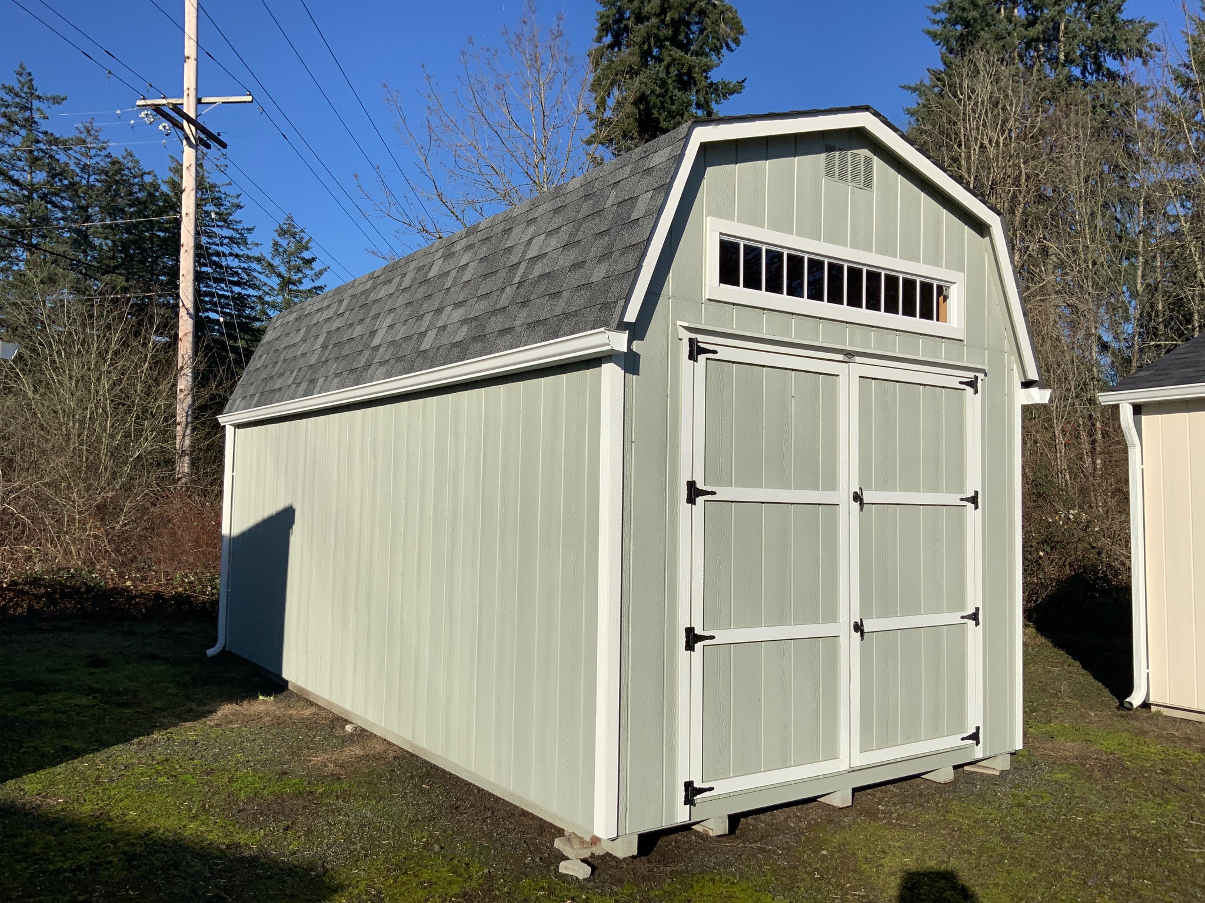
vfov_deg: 48.2
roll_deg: -1.3
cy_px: 452
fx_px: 1010
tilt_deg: +6.1
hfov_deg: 61.7
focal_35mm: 29
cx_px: 602
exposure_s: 1/3788
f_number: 1.8
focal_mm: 3
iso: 20
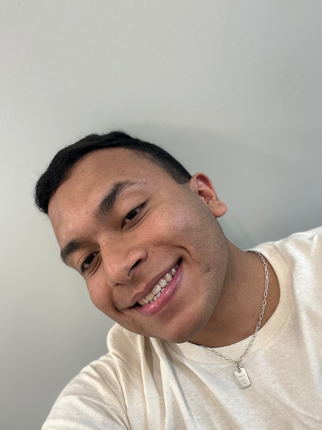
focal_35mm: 30
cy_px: 215
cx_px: 161
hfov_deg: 46.8
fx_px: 372
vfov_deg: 60.0
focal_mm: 2.69
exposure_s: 1/60
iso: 80
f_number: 1.9
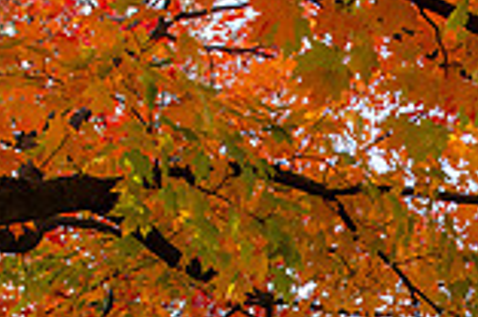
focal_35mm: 63
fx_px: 835
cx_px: 454
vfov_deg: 19.4
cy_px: 440
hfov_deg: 30.2
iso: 320
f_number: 5
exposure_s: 1/250
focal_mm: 17
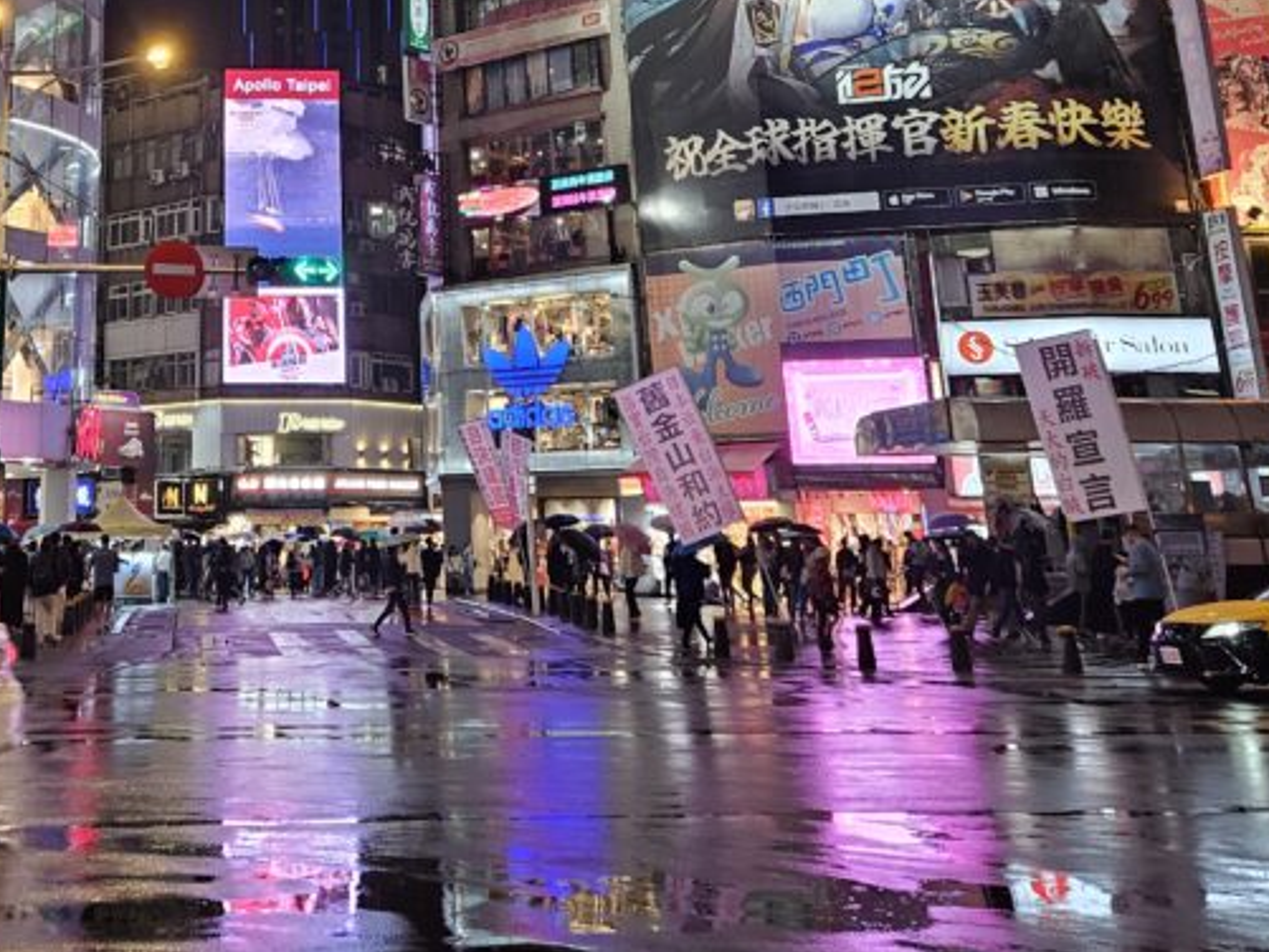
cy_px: -13
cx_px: 246
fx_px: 1723
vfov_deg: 28.8
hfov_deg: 38.8
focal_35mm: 47
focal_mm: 5.4
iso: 160
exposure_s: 1/60
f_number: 1.8
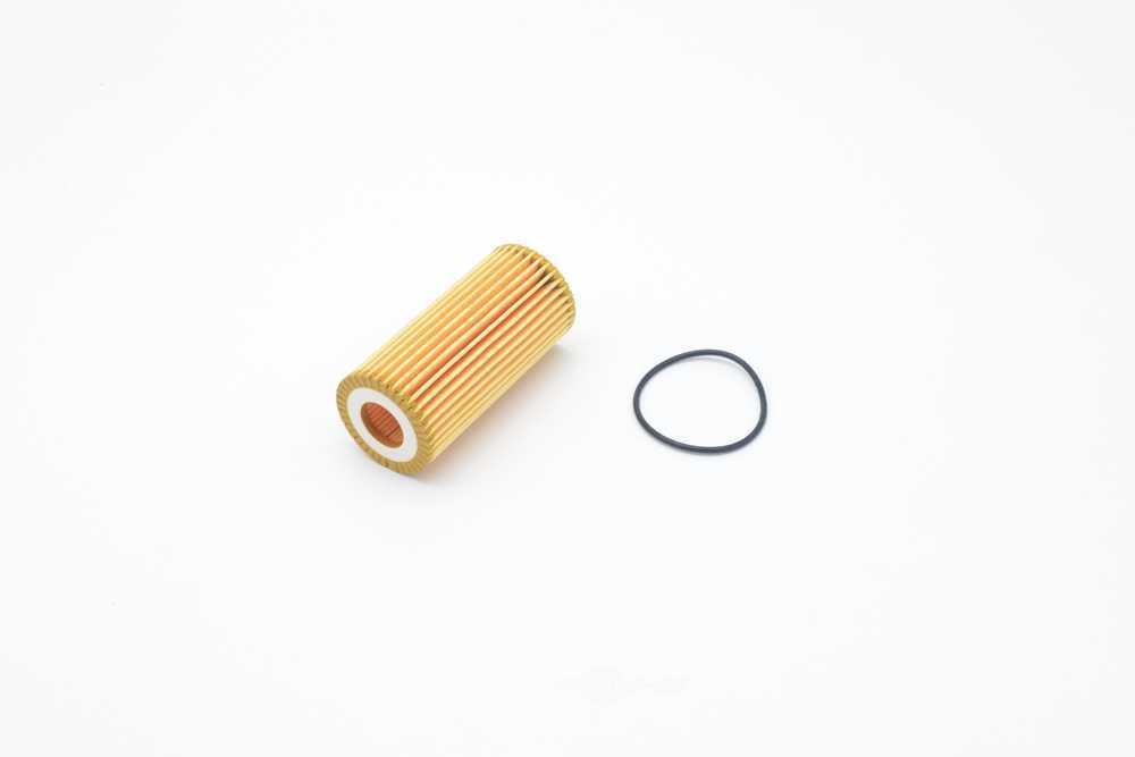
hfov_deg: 39.6
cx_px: 568
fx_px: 1577
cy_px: 378
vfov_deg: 27.0
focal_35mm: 50
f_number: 13
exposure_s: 1/80
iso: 2500
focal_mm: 50
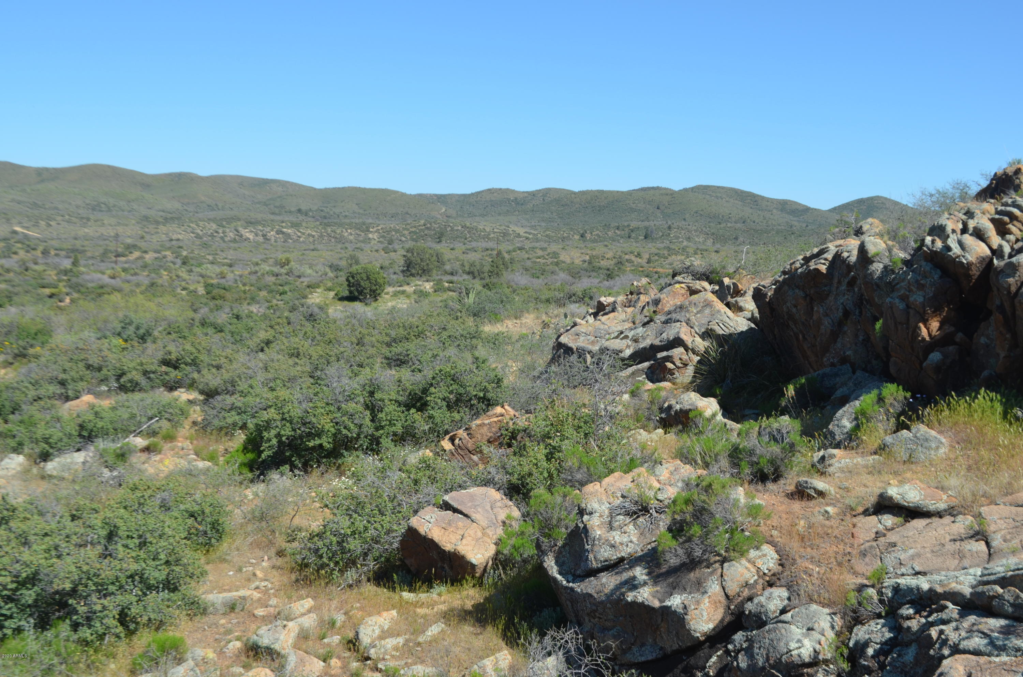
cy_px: 338
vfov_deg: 31.8
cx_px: 512
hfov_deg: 46.5
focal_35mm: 42
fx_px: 1191
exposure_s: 1/250
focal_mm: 28
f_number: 8
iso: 110
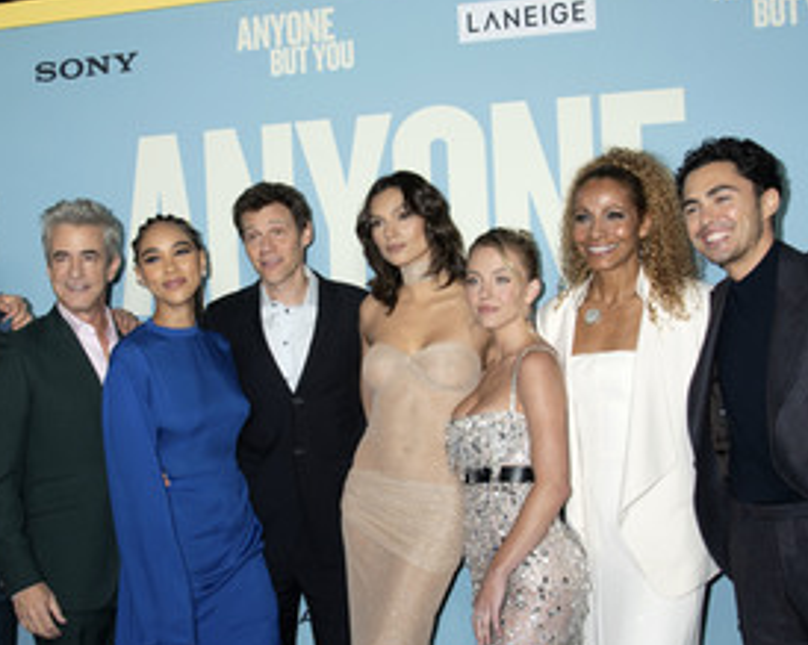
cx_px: 270
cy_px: 421
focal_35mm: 37
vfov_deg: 39.7
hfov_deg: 48.3
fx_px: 884
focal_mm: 24
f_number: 6.3
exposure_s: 1/160
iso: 400
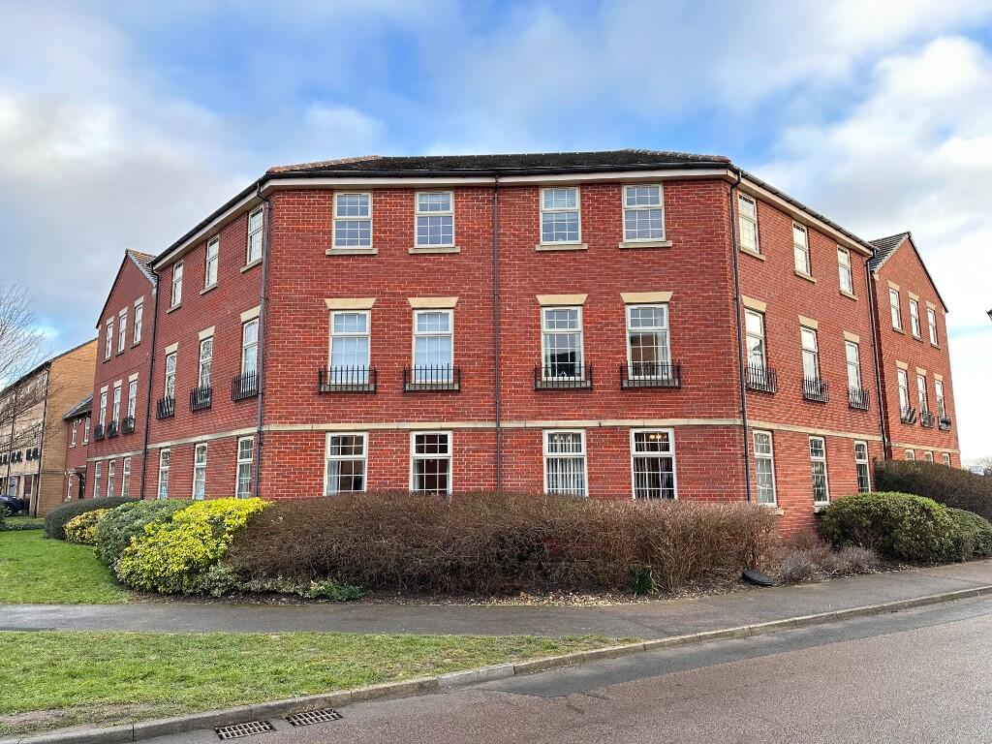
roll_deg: -0.2
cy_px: 372
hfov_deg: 71.6
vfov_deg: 56.8
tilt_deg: +9.2
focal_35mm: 24
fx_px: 688
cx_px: 496
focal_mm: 6.86
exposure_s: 1/204
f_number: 1.78
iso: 80
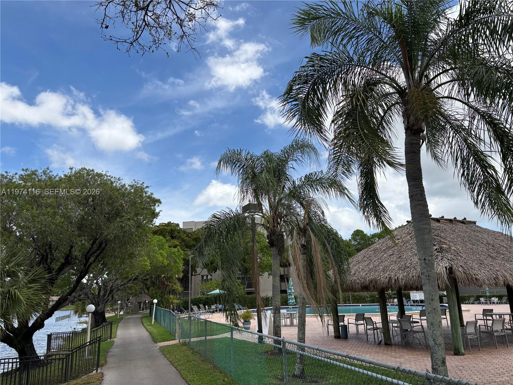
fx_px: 385
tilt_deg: +14.4
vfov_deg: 53.1
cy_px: 192
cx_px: 256
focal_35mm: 26
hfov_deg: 67.3
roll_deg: +1.8
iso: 50
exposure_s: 1/3413
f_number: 1.6
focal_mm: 5.96
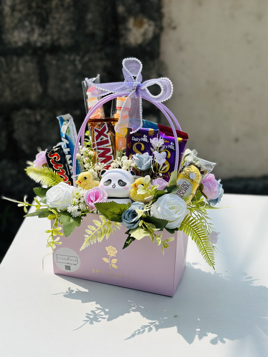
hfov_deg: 30.3
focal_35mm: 48
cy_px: 178
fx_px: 495
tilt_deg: -22.1
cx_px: 134
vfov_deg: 39.7
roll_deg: +2.8
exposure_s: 1/7092
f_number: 1.78
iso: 80
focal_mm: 6.86
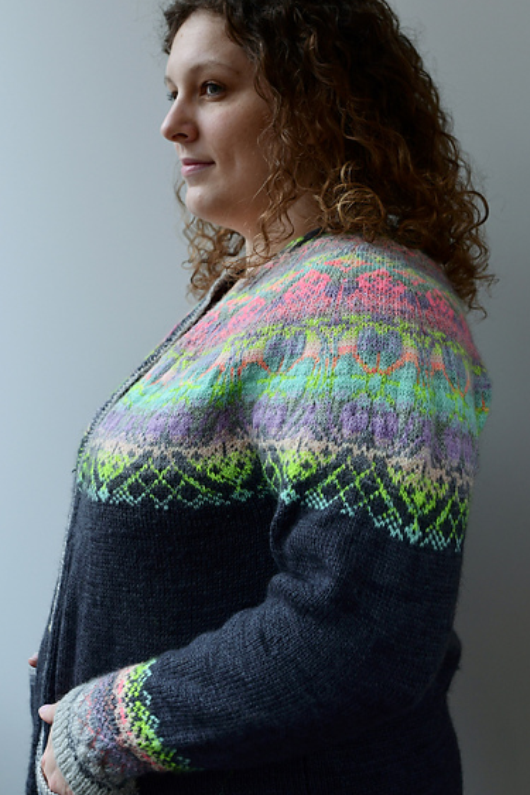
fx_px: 905
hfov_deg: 32.6
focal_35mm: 41
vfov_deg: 47.3
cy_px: 354
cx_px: 262
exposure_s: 1/100
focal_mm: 24
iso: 400
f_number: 4.5
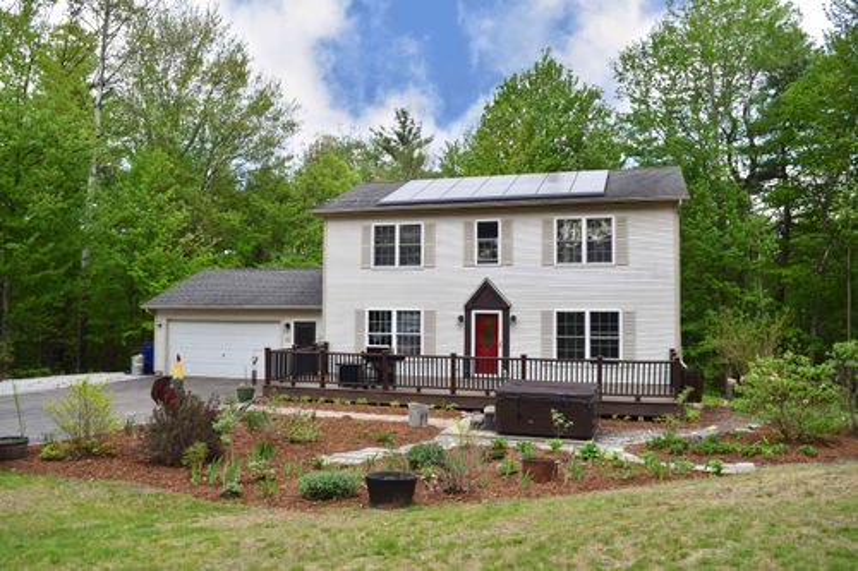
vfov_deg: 47.9
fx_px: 643
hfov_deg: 67.4
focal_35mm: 27
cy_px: 286
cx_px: 429
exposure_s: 1/160
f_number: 6.3
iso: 200
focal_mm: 18
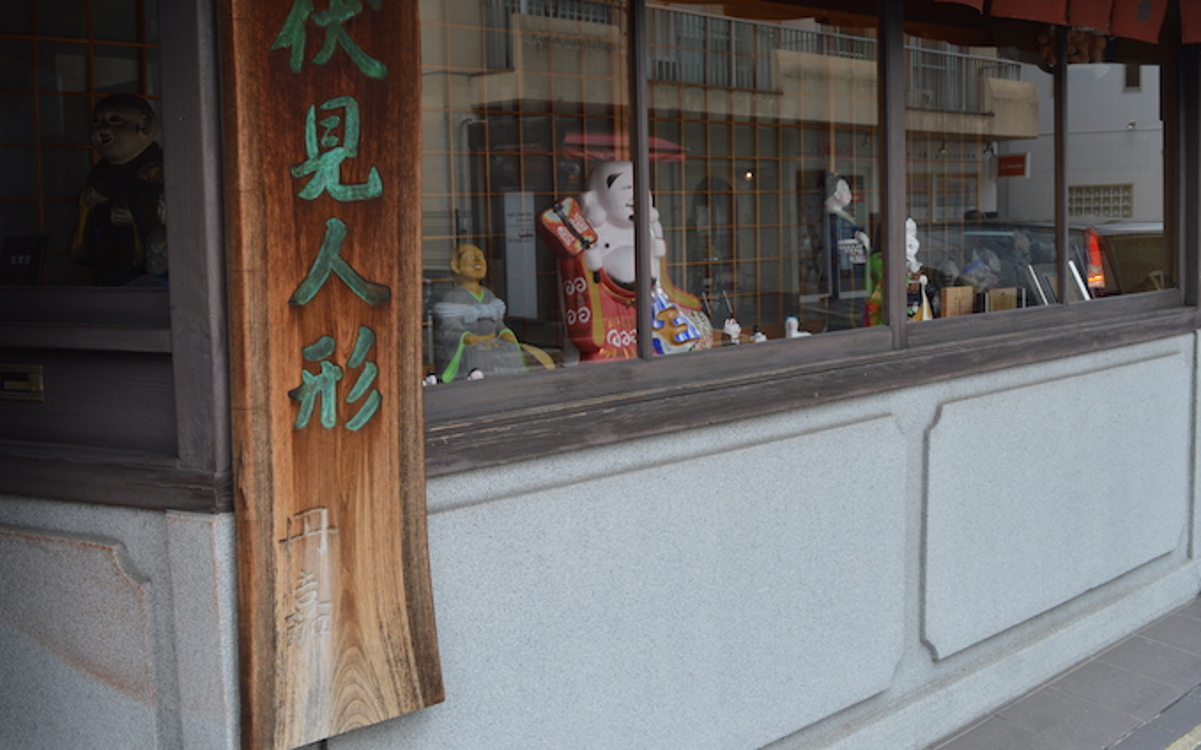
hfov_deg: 54.0
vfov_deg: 35.2
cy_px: 306
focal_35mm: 36
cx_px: 607
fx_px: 1178
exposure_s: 1/125
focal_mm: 20
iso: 180
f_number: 5.6
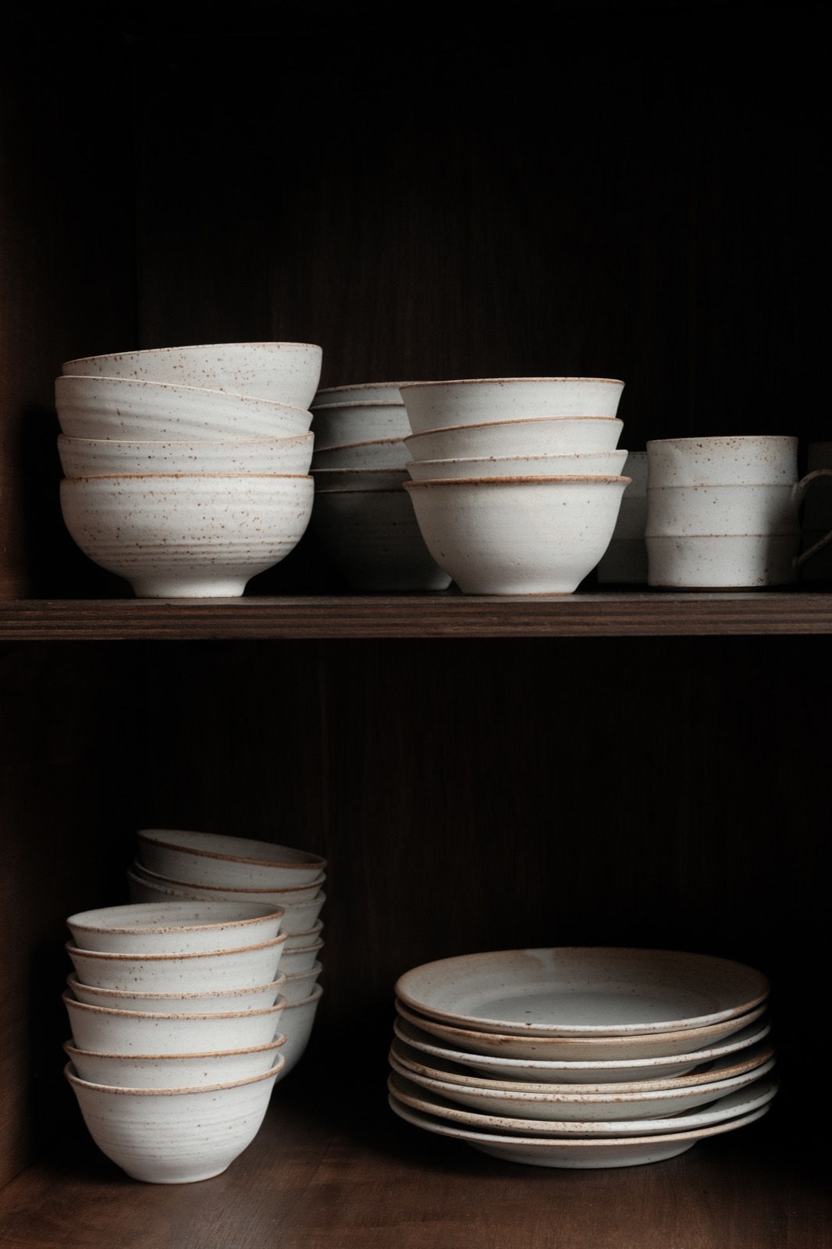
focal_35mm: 53
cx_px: 416
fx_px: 1838
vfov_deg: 37.5
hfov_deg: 25.5
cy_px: 624
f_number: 5
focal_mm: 35
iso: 200
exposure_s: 1/50
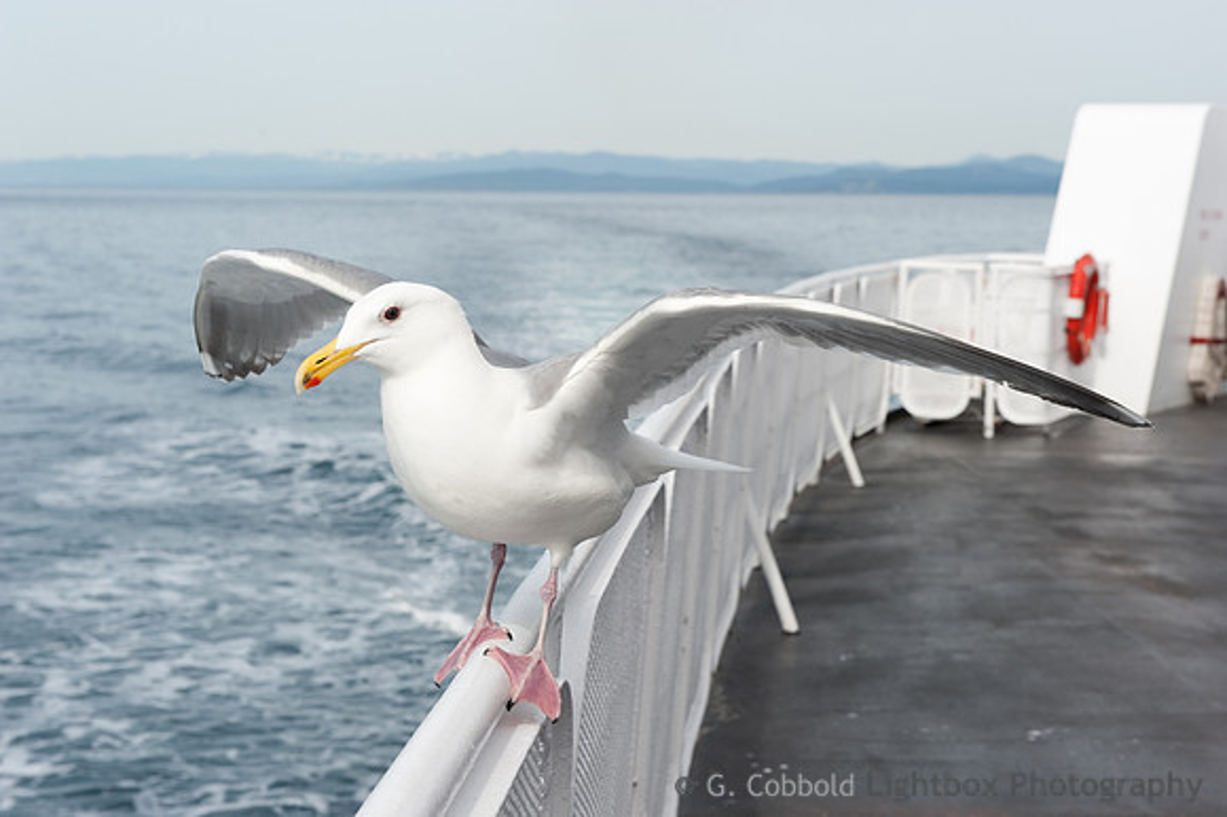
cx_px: 614
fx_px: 2384
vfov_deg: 19.4
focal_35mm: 70
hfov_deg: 28.9
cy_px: 408
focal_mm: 70
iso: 200
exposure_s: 1/250
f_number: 11
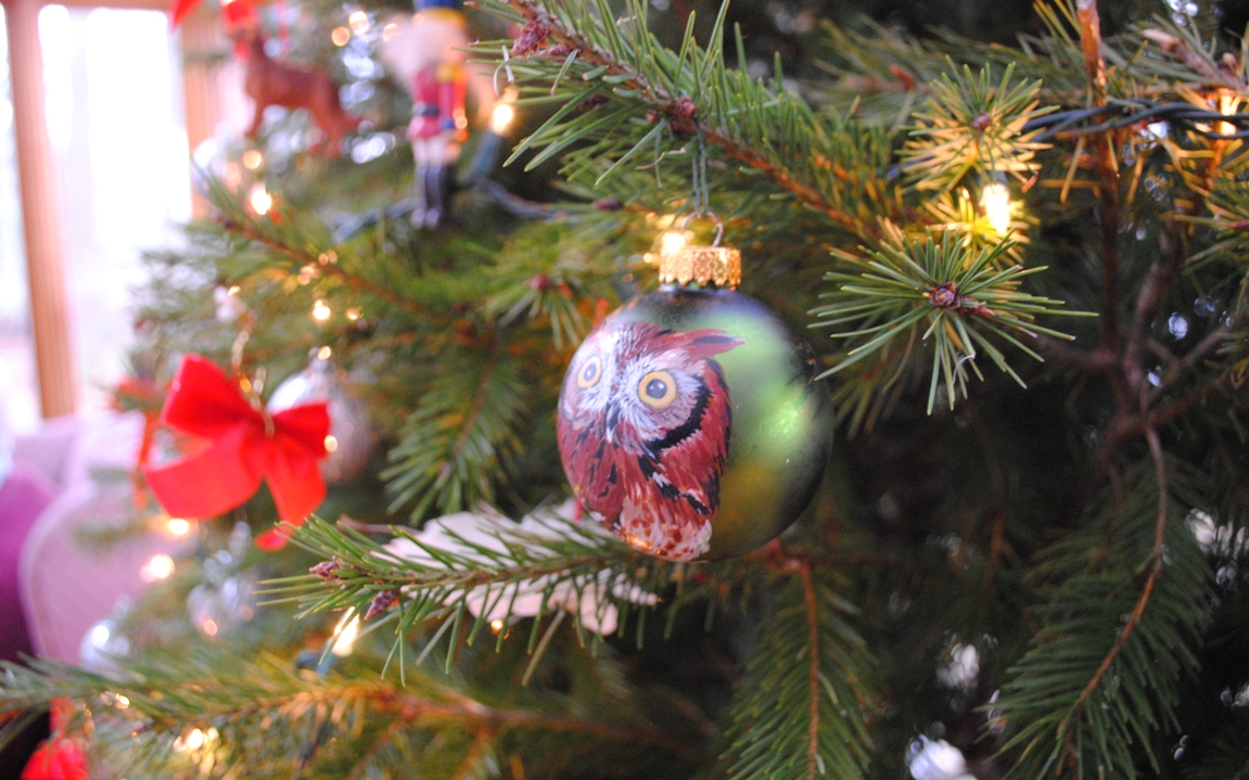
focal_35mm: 34
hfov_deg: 56.7
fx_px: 1157
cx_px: 624
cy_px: 367
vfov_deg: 37.2
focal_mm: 22
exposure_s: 1/10
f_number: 4
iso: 800
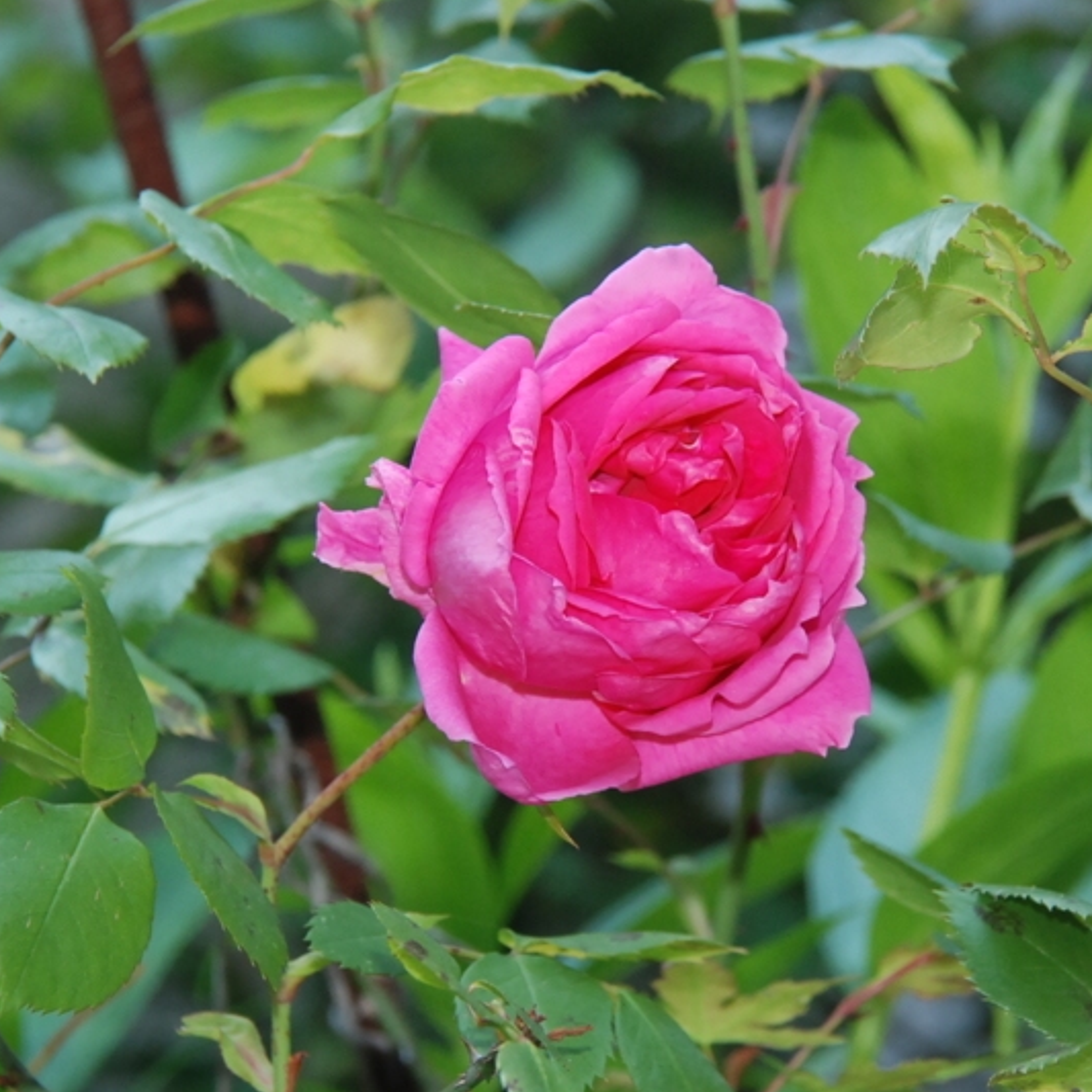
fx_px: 13669
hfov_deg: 4.6
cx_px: 699
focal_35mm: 383
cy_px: 547
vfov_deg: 4.6
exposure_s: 1/200
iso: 800
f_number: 11
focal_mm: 200
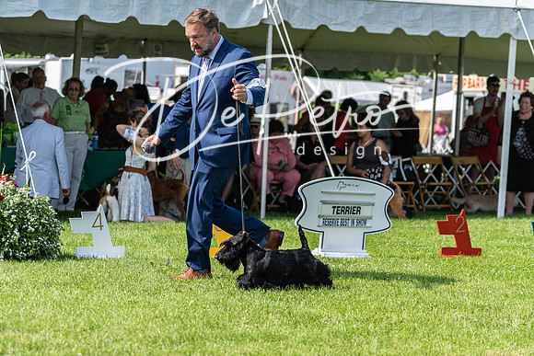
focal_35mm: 107
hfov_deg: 19.0
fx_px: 1592
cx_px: 267
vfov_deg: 12.8
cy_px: 178
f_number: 4
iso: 800
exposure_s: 1/2000
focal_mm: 99
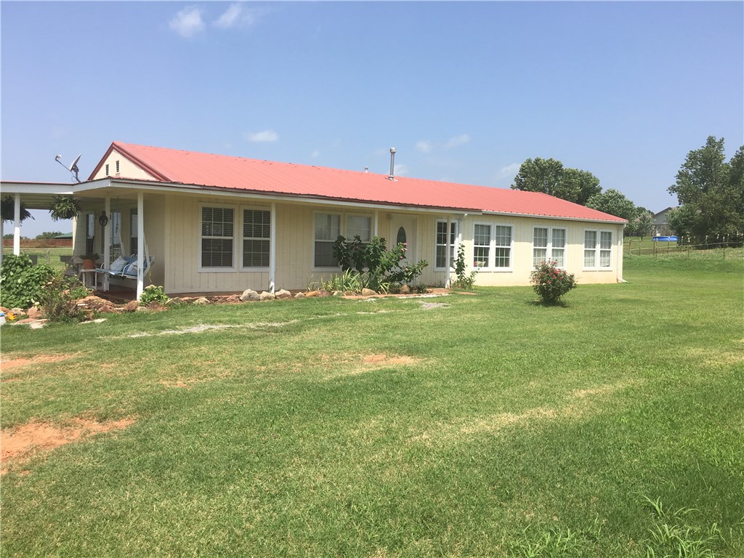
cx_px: 372
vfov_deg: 48.2
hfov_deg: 61.7
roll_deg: -1.6
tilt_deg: -1.4
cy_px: 279
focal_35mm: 29
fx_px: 623
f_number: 2.2
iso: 25
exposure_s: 1/1538
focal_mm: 4.15
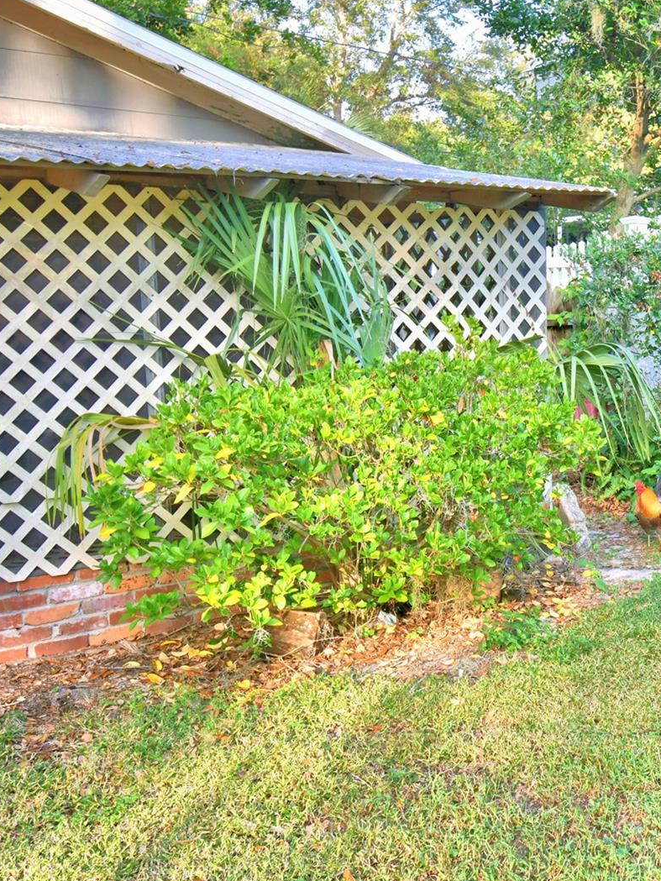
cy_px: 441
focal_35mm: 44
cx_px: 606
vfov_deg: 42.9
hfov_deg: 31.2
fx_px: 1120
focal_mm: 20
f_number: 5.6
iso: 320
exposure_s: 1/125
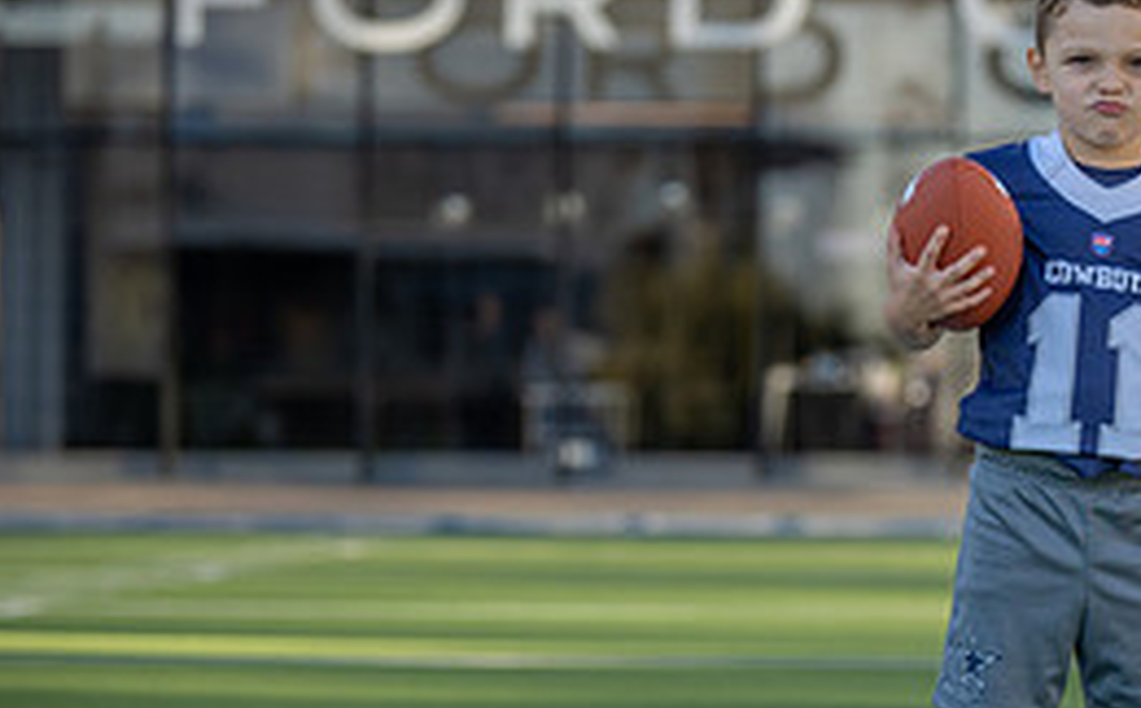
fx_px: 6735
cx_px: 1119
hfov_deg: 9.6
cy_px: 495
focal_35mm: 217
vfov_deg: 6.0
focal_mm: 92
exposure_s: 1/500
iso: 100
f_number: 2.8
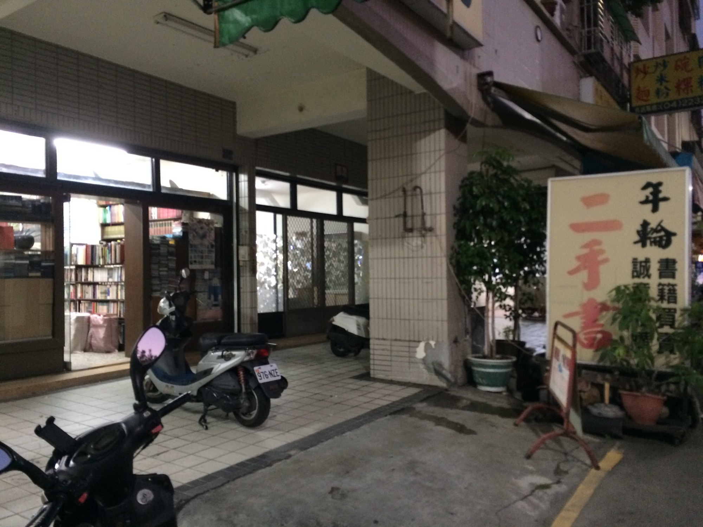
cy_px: 264
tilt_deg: -0.7
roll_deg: +0.1
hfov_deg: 61.7
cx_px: 352
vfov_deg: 48.2
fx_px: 589
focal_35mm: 29
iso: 320
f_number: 2.2
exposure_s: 1/17
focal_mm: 4.15
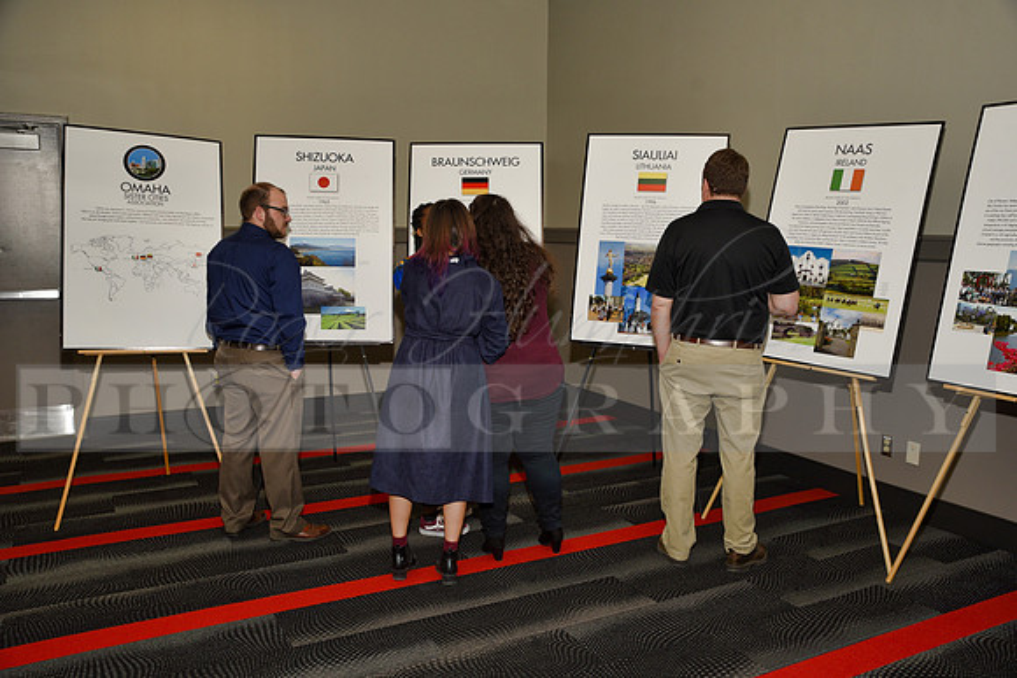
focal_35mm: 31
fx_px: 876
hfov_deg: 60.3
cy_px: 339
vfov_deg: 42.3
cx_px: 508
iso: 200
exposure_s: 1/60
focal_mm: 31
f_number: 5
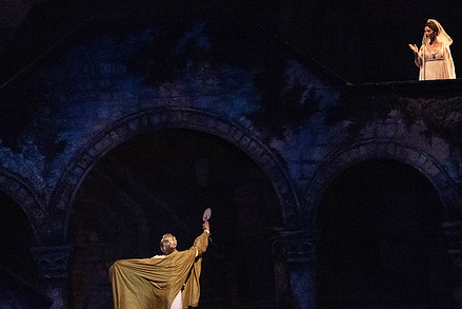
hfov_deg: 8.6
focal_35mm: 239
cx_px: 266
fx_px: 3068
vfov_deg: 5.8
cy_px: 186
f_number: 5.6
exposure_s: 1/250
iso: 8000
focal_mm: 181
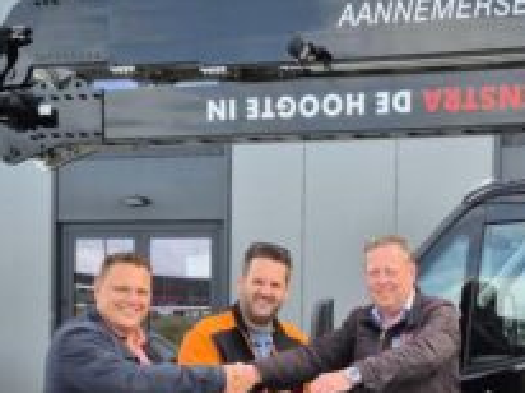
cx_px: 431
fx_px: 1015
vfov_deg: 21.4
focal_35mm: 67
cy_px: 360
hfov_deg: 28.3
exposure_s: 1/461
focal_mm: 5.4
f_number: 1.8
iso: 25
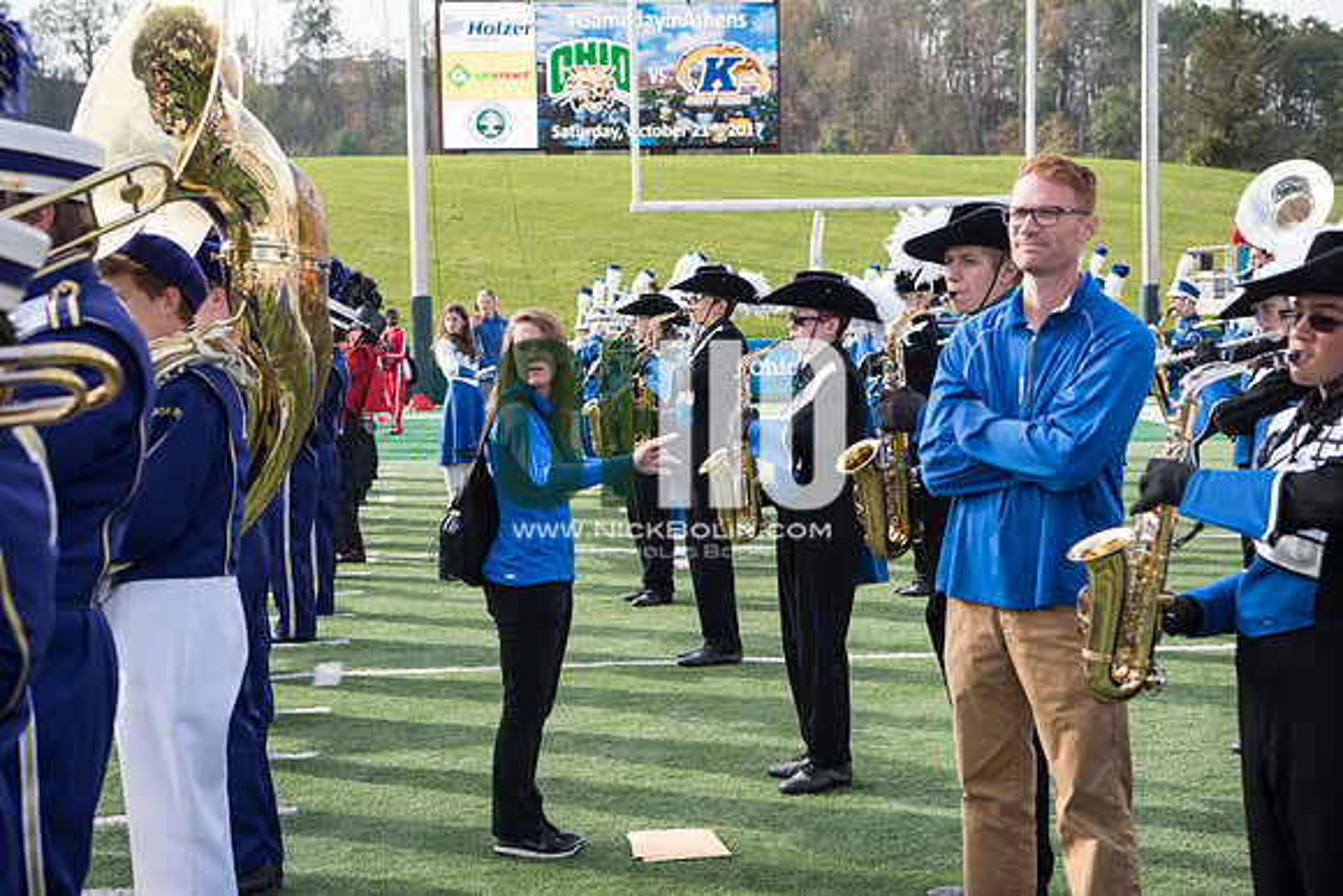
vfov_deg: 21.9
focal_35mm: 62
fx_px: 2313
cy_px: 448
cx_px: 672
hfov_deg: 32.4
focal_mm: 62
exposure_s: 1/800
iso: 250
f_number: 5
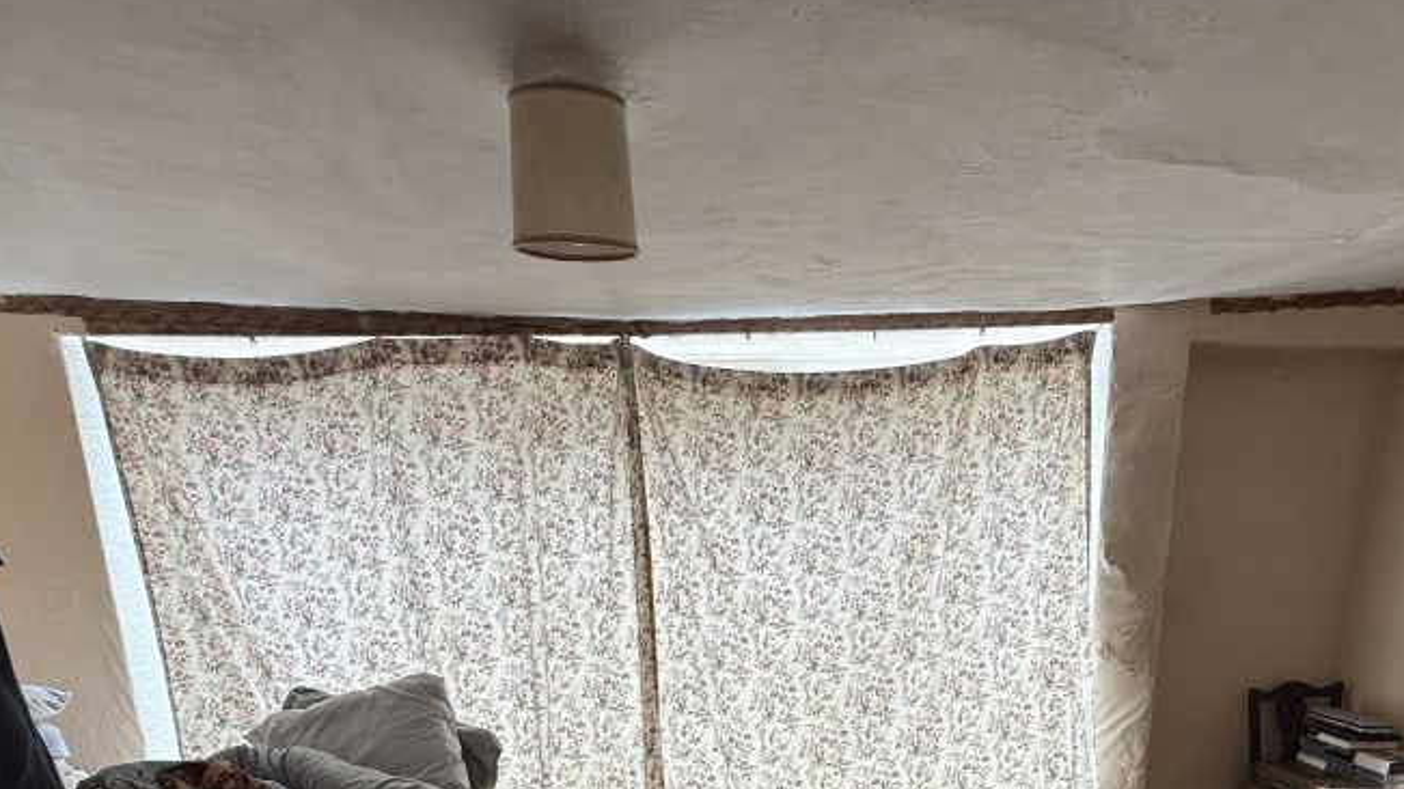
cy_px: 798
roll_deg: +1.1
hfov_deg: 76.1
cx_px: 772
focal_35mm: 24
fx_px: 893
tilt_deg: -16.5
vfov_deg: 41.2
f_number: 2.2
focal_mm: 2.22
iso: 80
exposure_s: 1/99
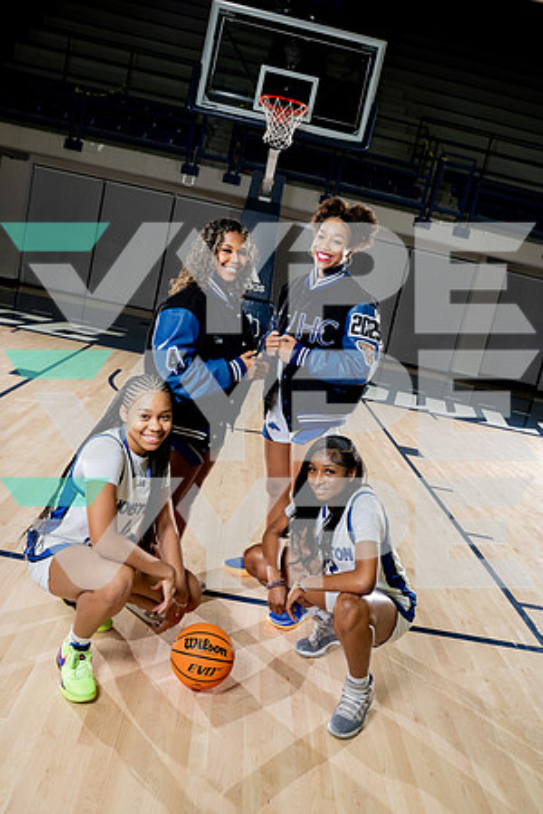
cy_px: 407
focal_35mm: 29
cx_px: 272
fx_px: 656
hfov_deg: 45.0
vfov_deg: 63.7
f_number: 8
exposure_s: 1/250
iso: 640
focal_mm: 29
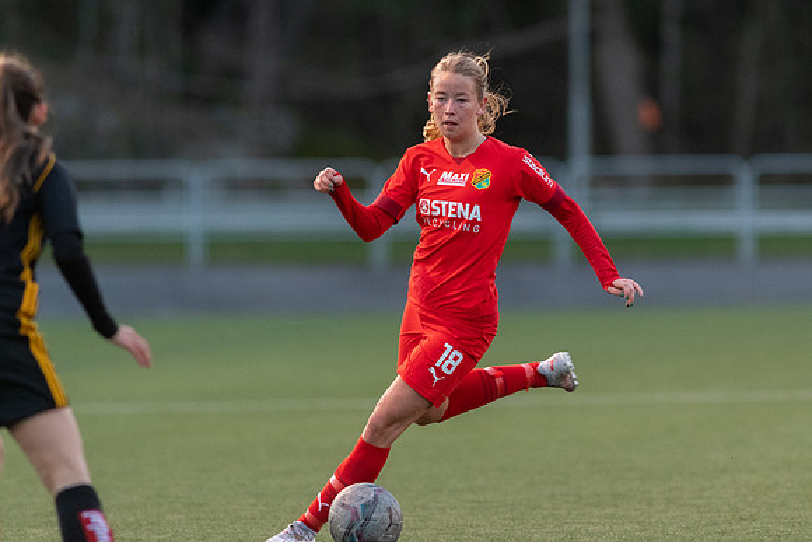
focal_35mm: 468
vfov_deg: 2.9
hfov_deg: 4.4
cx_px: 406
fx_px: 10549
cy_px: 271
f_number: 3.2
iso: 3600
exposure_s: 1/800
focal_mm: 300
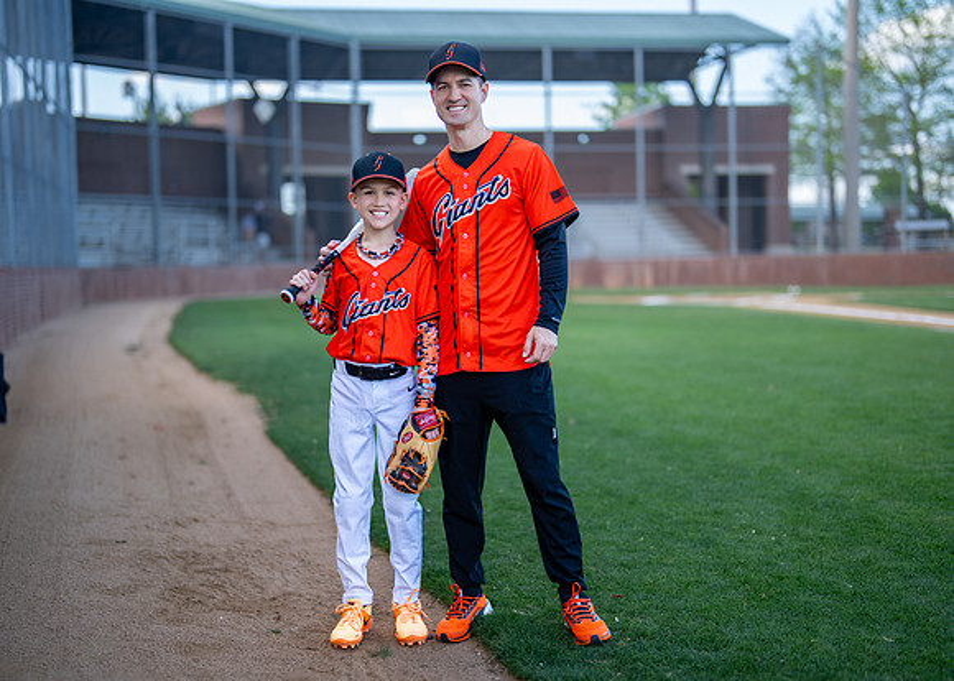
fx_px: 1457
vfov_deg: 26.3
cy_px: 349
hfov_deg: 36.2
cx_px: 449
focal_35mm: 54
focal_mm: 50
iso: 125
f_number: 1.2
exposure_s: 1/1600
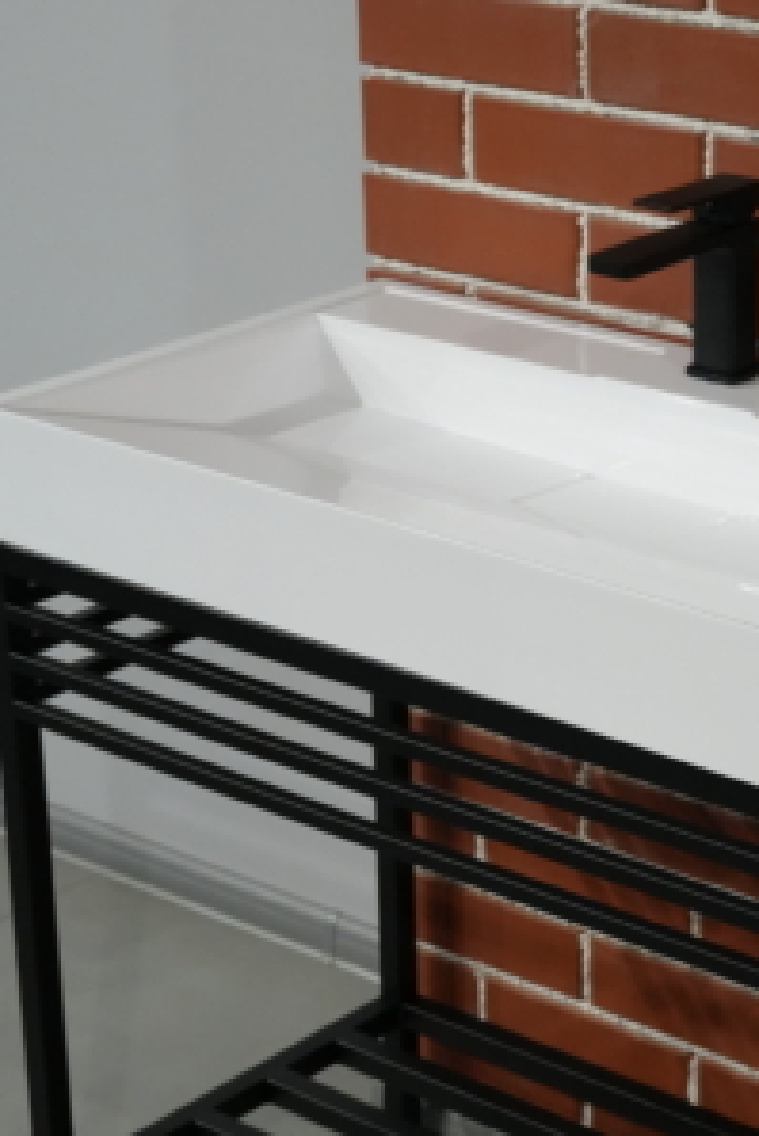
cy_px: 759
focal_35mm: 94
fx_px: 2969
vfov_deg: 21.6
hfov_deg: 14.5
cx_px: 616
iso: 3200
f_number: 4.5
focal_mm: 34
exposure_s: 1/125
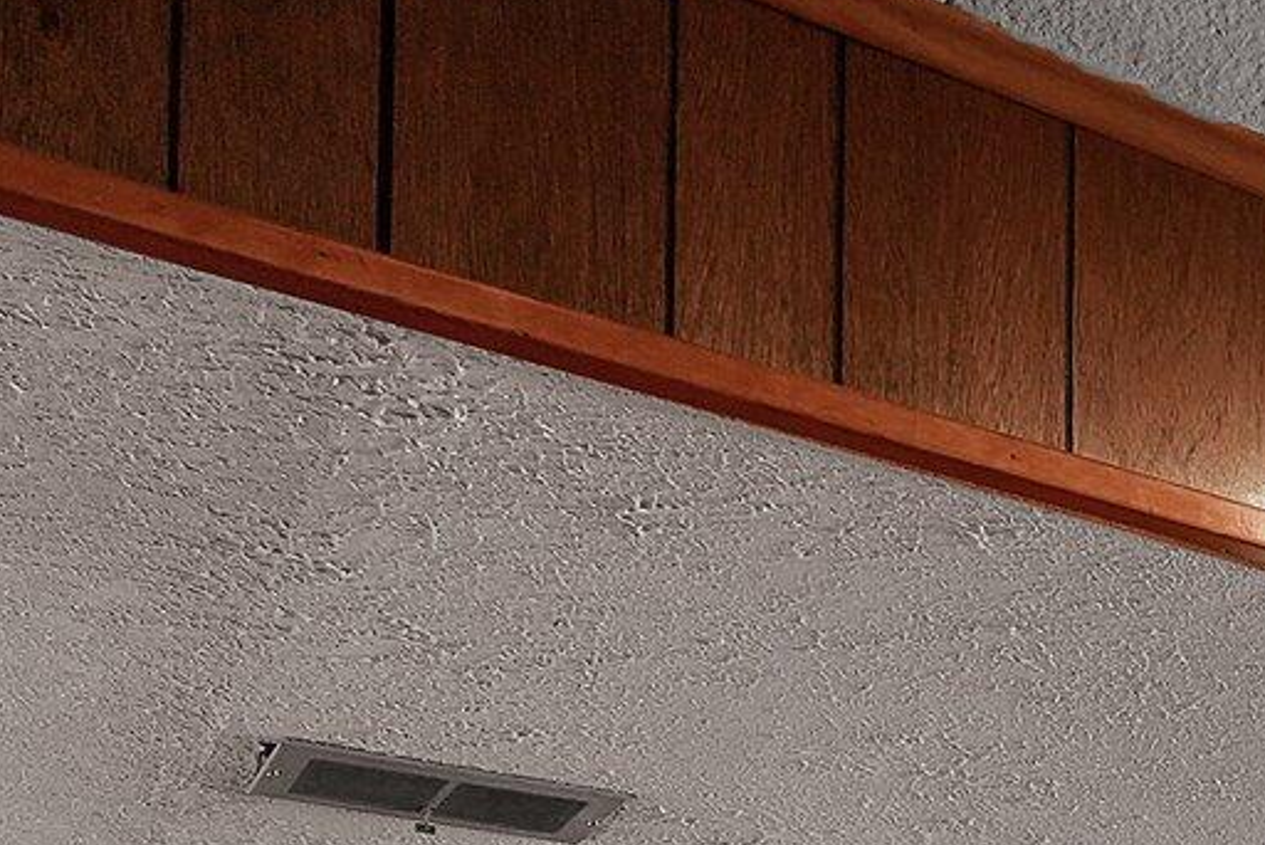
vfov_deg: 16.6
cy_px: 1575
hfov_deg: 24.3
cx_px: 1855
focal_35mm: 66
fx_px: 2334
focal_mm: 16.6
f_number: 6.3
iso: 1250
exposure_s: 1/4
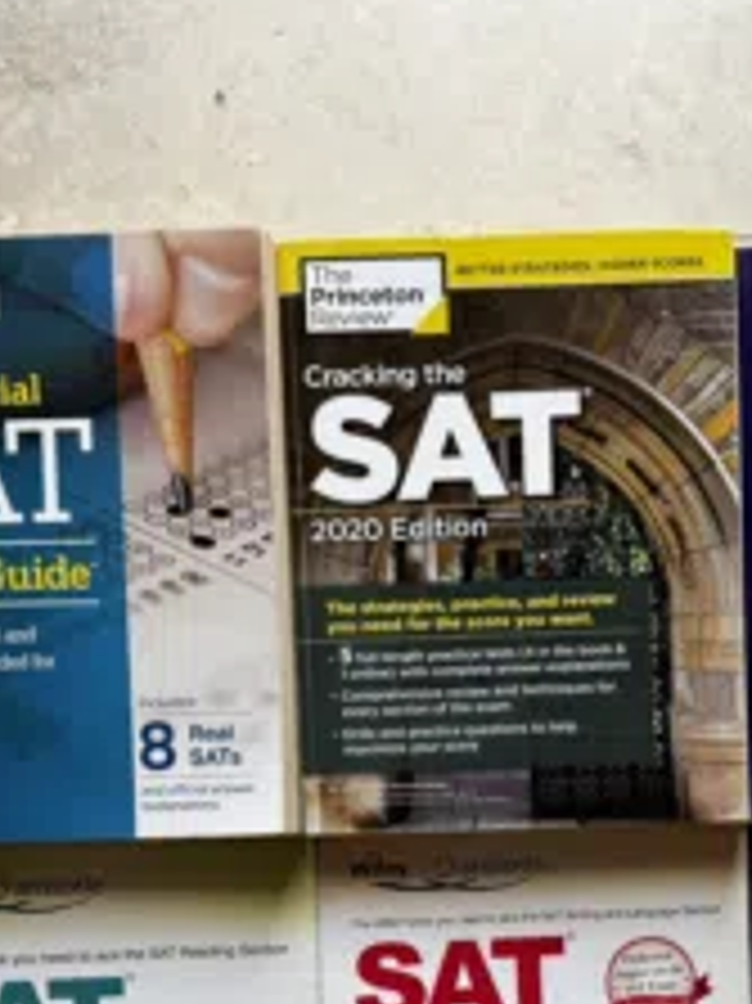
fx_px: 1247
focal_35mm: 43
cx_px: 513
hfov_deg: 33.2
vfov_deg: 42.0
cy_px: 797
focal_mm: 6.76
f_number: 1.78
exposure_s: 1/121
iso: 100
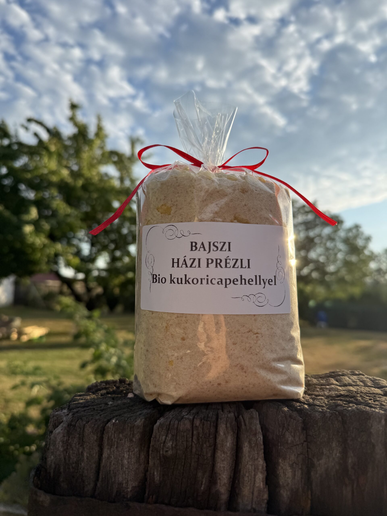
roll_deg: -3.4
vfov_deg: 71.6
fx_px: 358
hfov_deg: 56.8
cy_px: 258
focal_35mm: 24
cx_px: 194
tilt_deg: +3.7
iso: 80
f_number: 1.78
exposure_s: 1/3145
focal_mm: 6.76
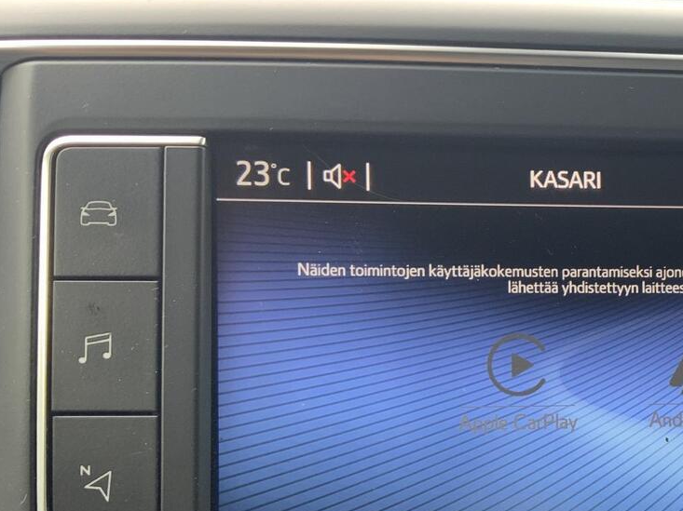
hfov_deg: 32.0
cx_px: 623
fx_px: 1124
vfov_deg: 25.4
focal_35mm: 57
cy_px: 372
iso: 50
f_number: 1.8
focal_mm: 3
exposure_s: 1/100
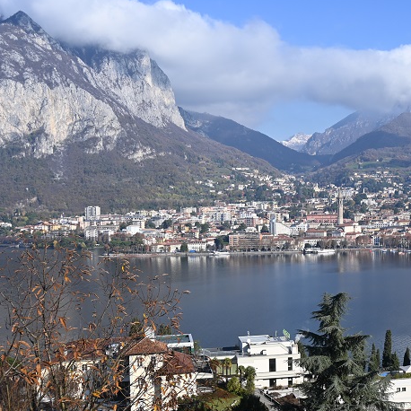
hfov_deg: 33.0
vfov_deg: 33.9
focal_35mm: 50
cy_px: 236
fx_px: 673
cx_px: 327
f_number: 6.3
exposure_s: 1/320
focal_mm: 22.5
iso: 100
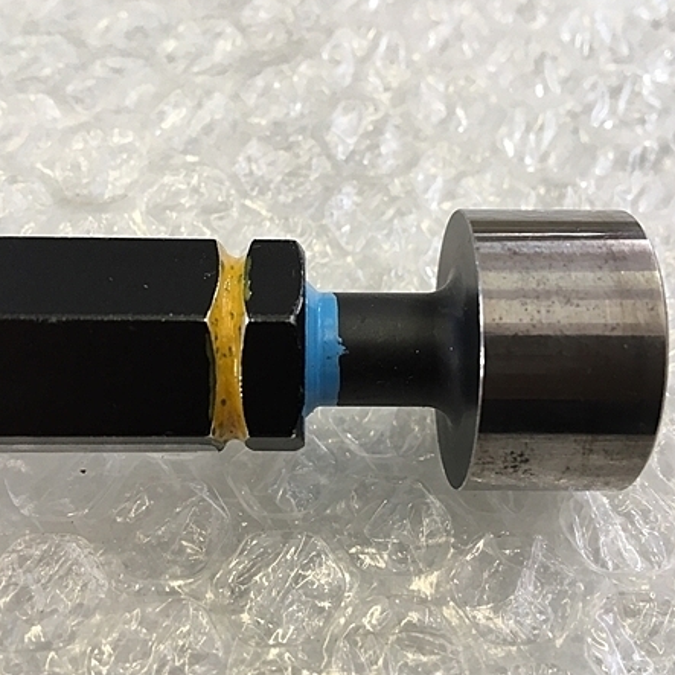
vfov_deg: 44.9
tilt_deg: -60.0
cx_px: 323
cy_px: 355
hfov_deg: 44.9
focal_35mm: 37
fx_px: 816
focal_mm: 4.15
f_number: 2.2
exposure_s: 1/30
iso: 32
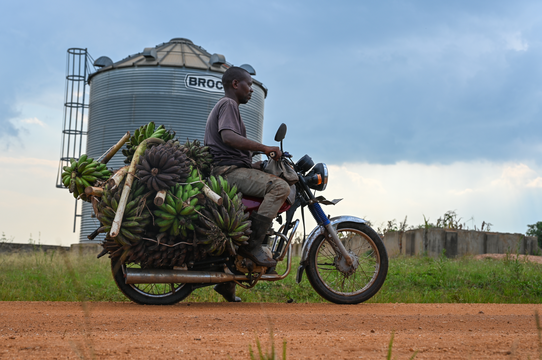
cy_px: 180
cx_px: 271
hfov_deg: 41.9
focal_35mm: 47
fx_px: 707
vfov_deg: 28.6
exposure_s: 1/250
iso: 100
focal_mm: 47
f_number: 5.6
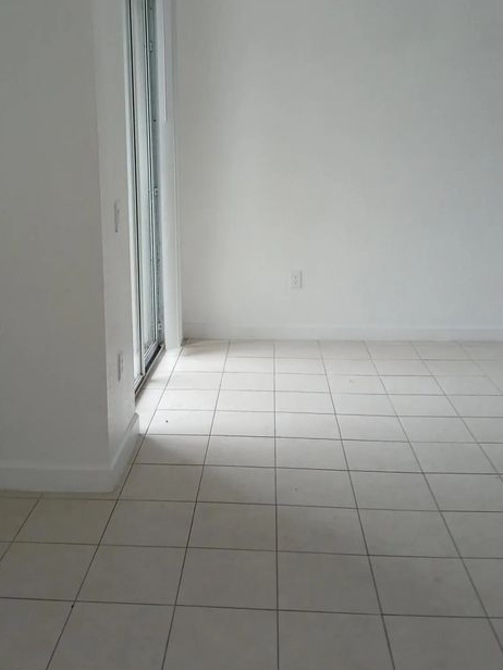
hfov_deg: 39.6
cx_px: 220
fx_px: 697
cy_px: 252
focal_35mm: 36
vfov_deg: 50.8
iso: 64
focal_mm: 3.98
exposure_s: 1/60
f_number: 1.8
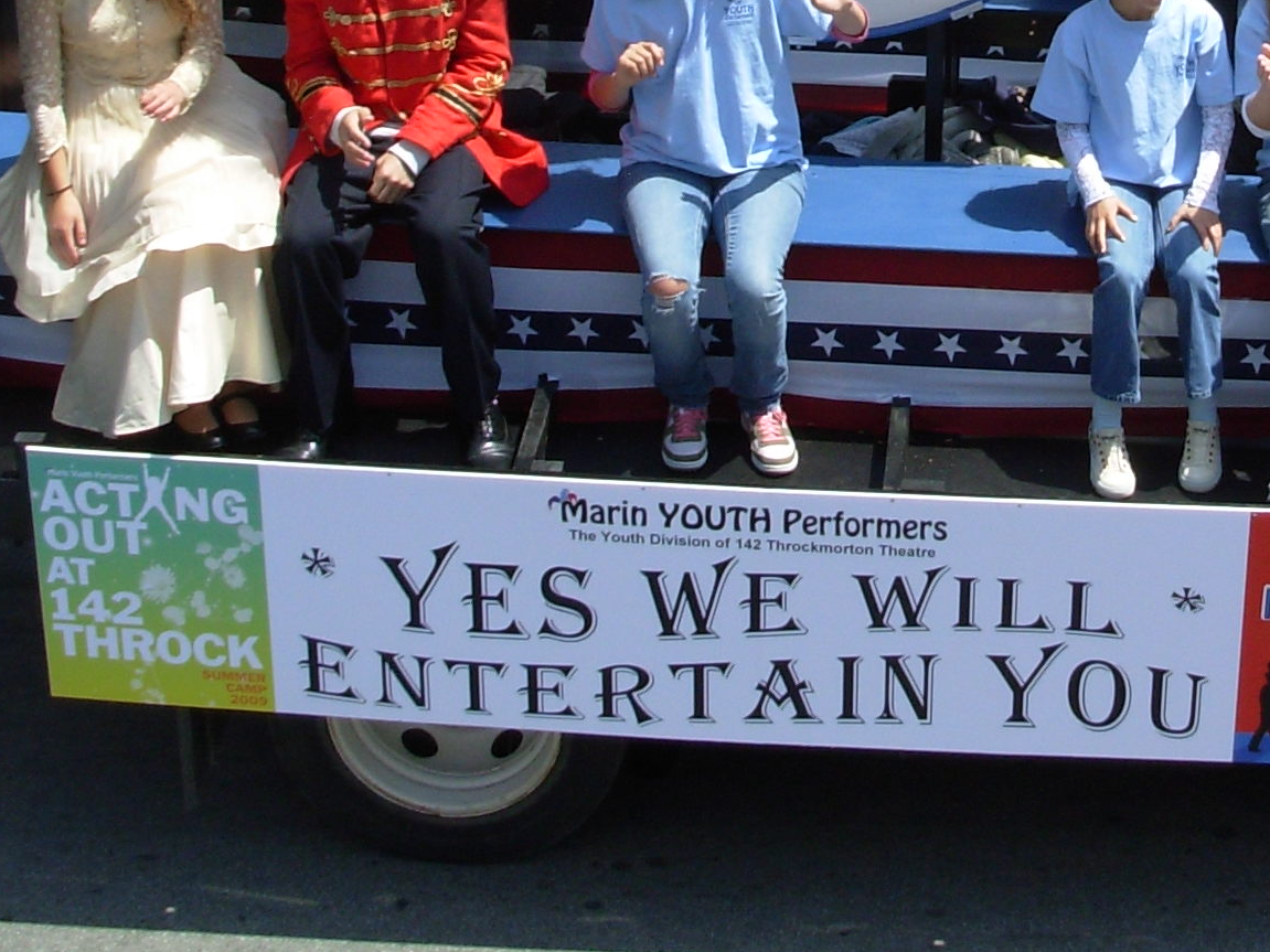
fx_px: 3412
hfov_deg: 20.7
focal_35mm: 93
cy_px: -96
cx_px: 1102
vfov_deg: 15.5
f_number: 2.9
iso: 50
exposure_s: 1/1024
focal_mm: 6.3
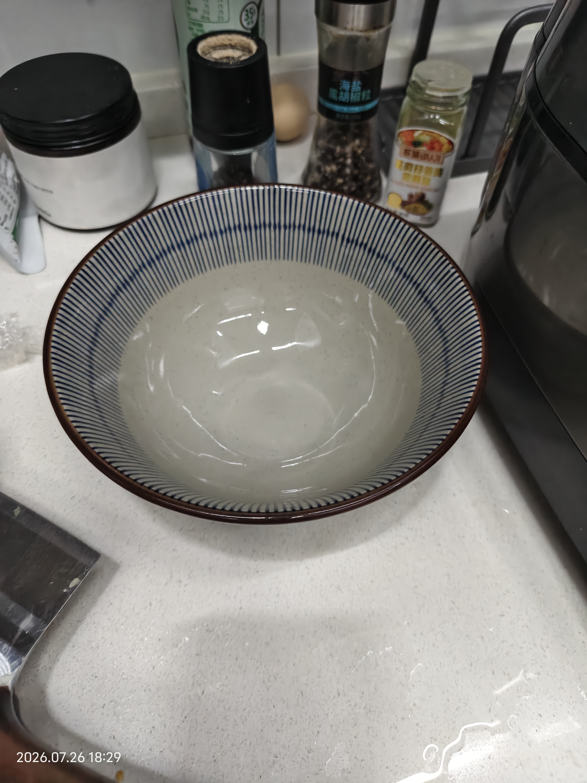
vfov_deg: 73.9
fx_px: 520
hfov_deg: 58.9
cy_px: 392
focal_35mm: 23
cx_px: 294
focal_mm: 5.56
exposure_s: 1/615
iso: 2375
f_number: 1.88
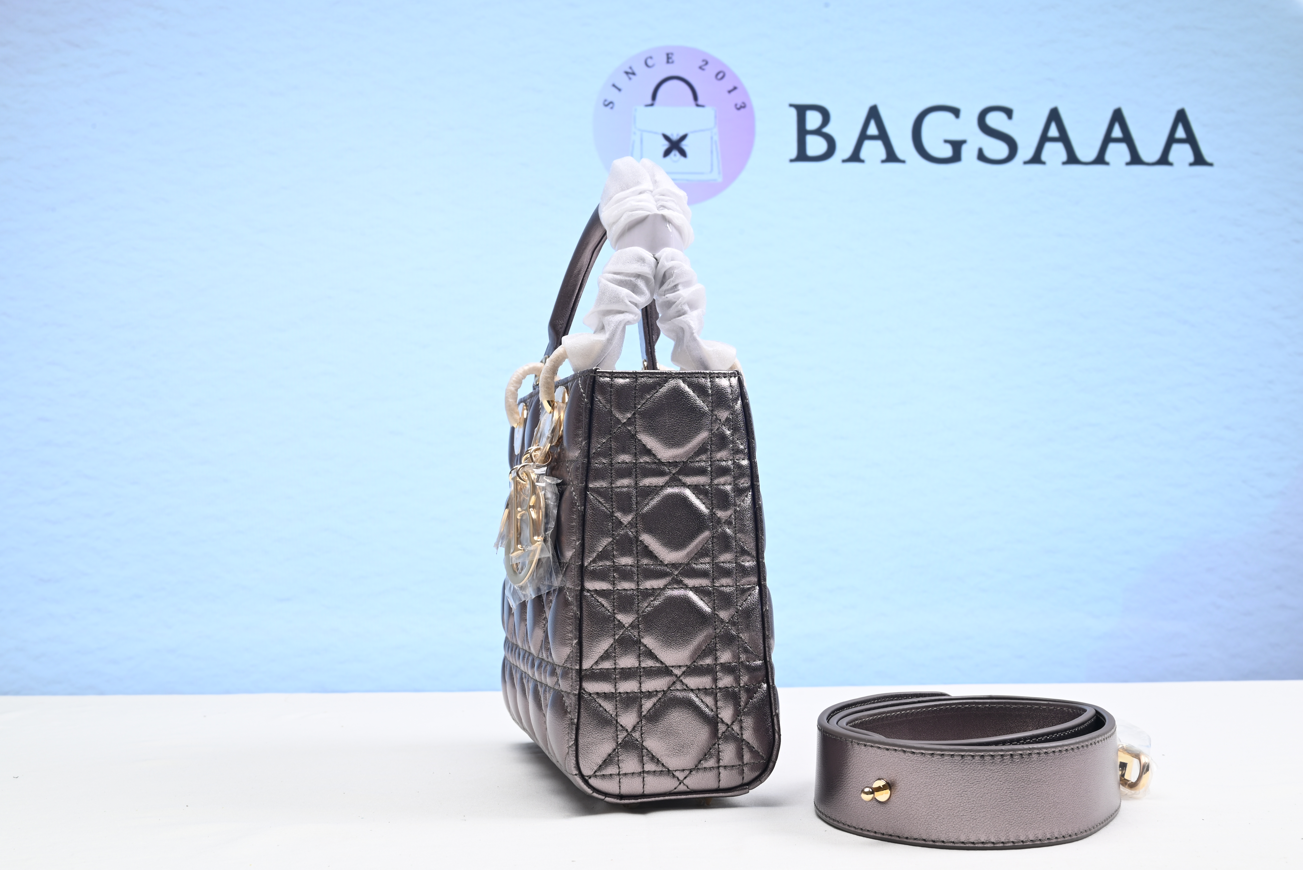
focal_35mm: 41
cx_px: 652
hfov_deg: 47.4
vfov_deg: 32.7
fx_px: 1484
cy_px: 435
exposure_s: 1/2
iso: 100
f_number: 16
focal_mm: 41
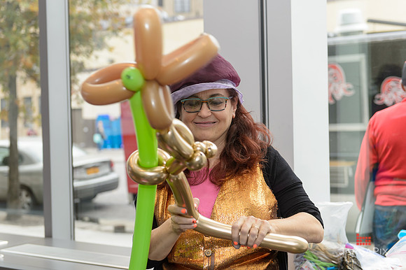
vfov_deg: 23.4
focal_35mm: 58
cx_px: 203
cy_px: 135
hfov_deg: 34.5
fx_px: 654
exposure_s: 1/160
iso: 640
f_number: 3.5
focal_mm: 58
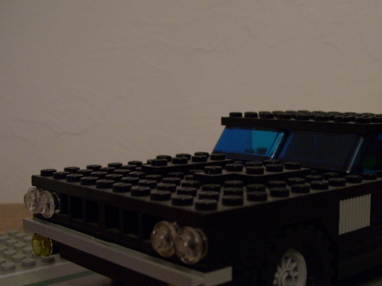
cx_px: 259
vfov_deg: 27.4
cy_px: 188
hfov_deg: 35.8
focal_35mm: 53
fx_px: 585
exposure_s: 1/8
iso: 160
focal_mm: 6
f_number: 2.7
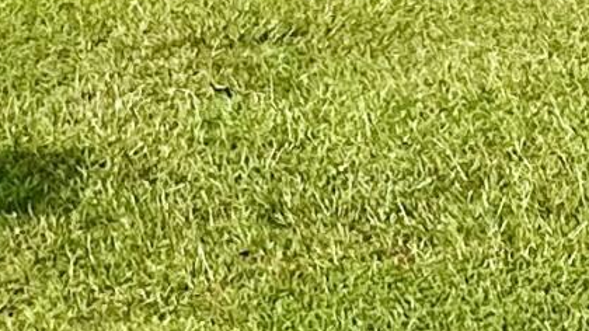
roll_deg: -1.3
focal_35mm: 109
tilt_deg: +1.2
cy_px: -643
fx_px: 1702
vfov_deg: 9.1
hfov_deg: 18.3
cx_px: 770
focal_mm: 2.22
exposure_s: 1/1401
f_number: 2.2
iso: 50
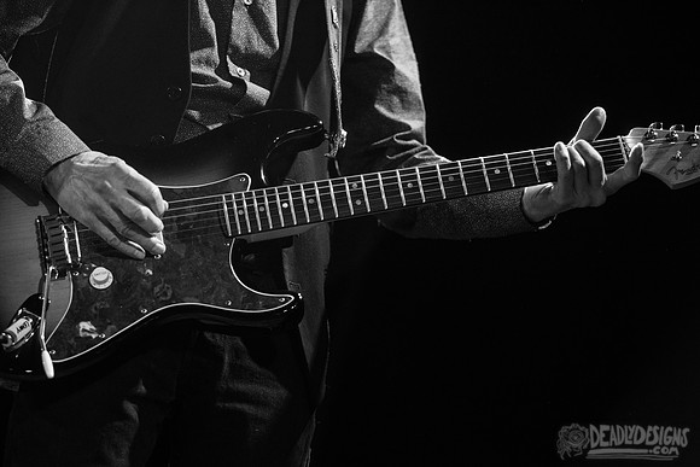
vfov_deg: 13.7
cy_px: 234
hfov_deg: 20.4
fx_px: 1945
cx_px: 350
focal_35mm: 100
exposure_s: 1/200
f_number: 3.2
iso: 2000
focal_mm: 100
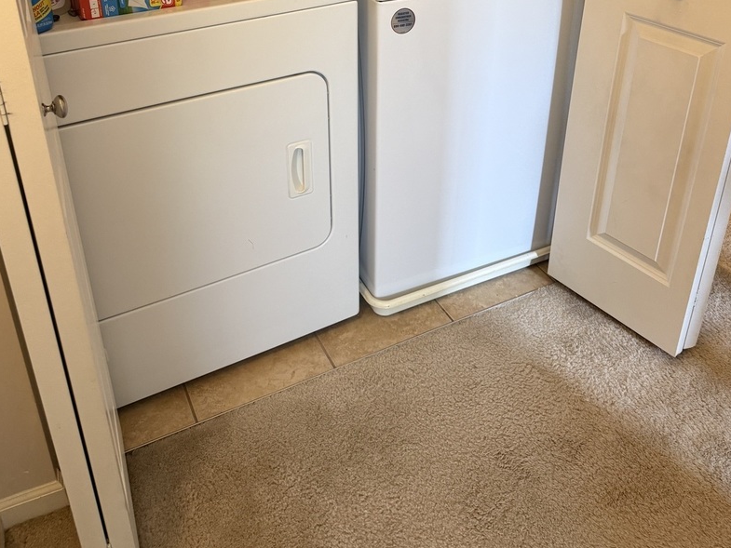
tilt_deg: -23.4
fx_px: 697
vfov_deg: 40.2
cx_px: 359
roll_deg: +0.5
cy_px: 71
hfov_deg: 55.3
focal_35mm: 33
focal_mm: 6.76
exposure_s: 1/60
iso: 250
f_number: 1.78
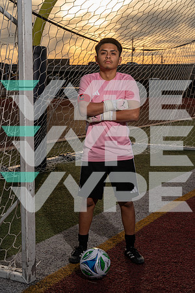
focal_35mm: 64
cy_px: 146
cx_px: 98
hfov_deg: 21.2
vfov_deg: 31.4
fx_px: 520
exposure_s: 1/250
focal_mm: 64
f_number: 8
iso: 100
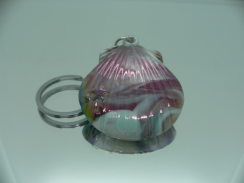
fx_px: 247
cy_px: 92
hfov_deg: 52.6
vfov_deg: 40.7
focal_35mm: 35
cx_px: 122
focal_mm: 4.6
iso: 80
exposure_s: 1/60
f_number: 2.8
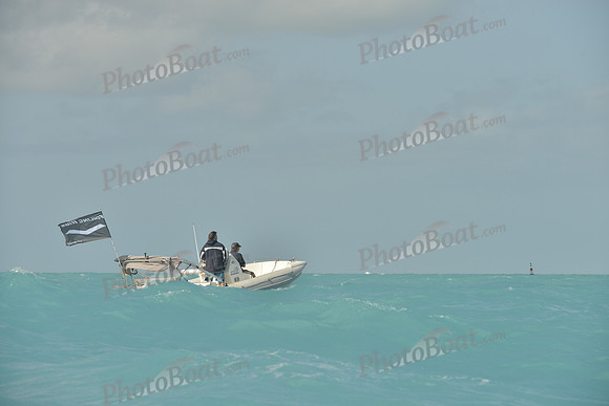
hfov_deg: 10.3
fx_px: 3384
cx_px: 304
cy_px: 203
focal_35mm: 200
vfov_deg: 6.9
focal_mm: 200
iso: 280
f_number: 8
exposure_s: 1/1250
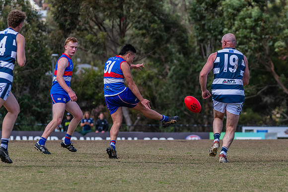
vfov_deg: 4.3
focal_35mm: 318
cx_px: 188
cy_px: 113
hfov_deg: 6.5
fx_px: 2544
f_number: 6.3
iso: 800
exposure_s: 1/2000
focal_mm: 240
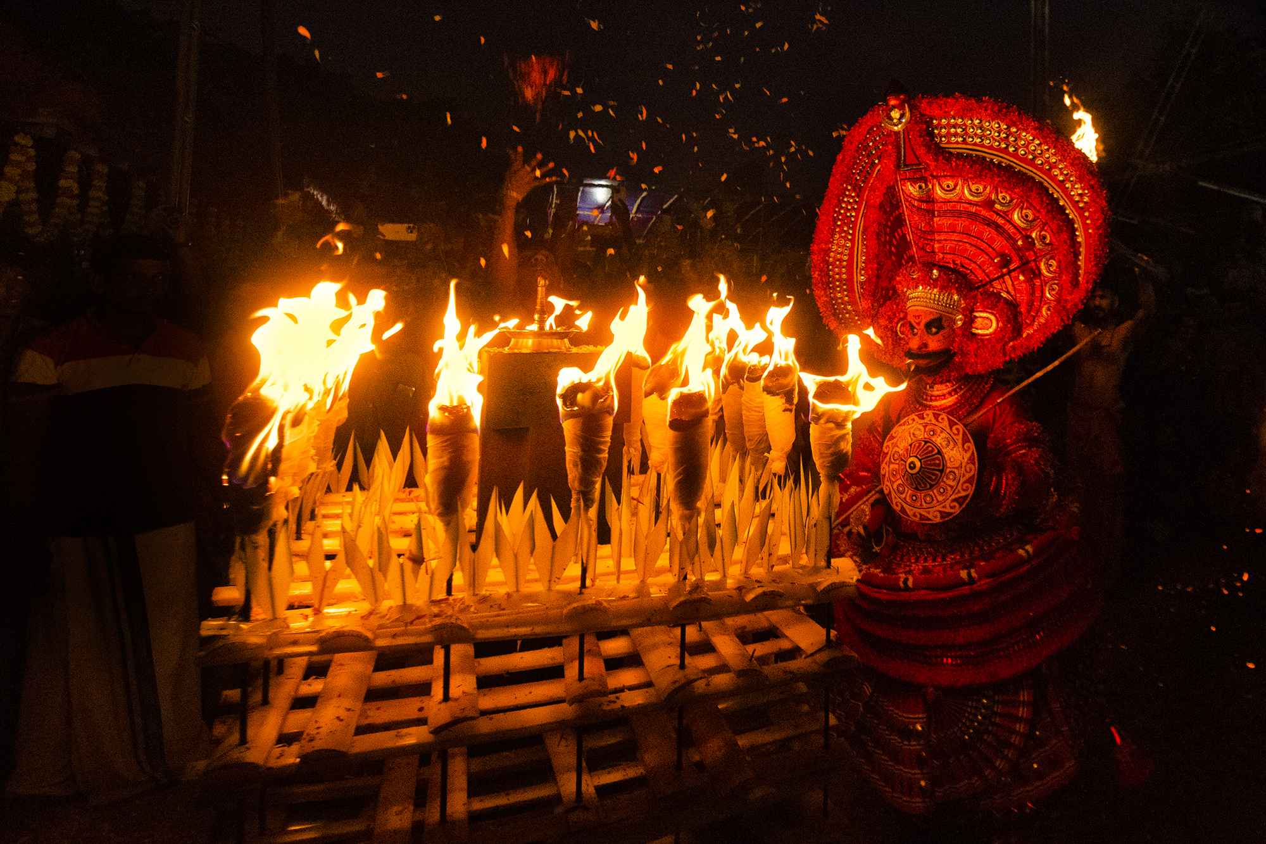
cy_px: 422
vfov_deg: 77.3
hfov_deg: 100.4
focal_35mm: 15
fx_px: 527
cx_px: 633
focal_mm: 15
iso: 3200
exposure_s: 1/250
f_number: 3.5
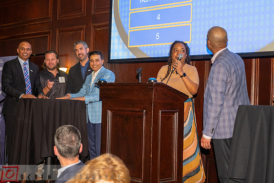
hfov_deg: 33.4
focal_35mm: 60
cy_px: 91
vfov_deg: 22.6
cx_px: 133
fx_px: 457
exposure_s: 1/80
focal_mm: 53
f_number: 4
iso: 2500
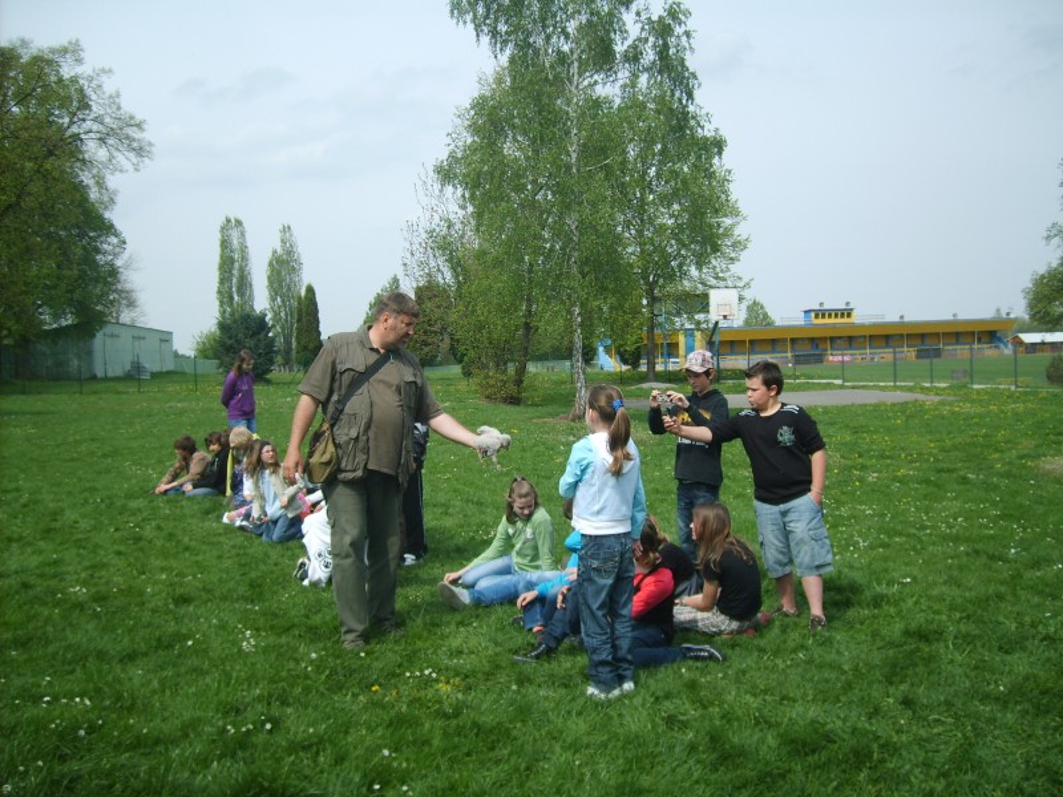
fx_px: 1075
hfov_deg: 52.6
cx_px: 532
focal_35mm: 35
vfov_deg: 40.7
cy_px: 398
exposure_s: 1/180
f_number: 7.1
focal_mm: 5.8
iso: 50
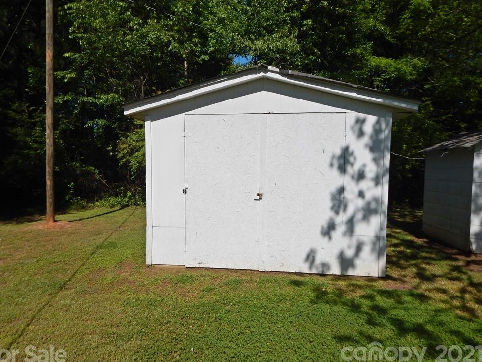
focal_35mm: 23
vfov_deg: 58.9
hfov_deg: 73.9
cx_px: 235
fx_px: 320
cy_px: 189
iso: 125
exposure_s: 1/1250
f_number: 6
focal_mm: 4
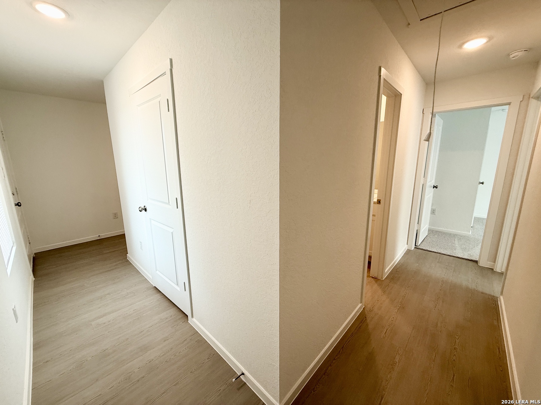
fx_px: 219
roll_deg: +0.5
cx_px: 270
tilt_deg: -9.5
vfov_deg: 85.7
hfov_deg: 102.1
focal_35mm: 14
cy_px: 202
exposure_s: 1/120
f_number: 2.2
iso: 100
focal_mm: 2.22
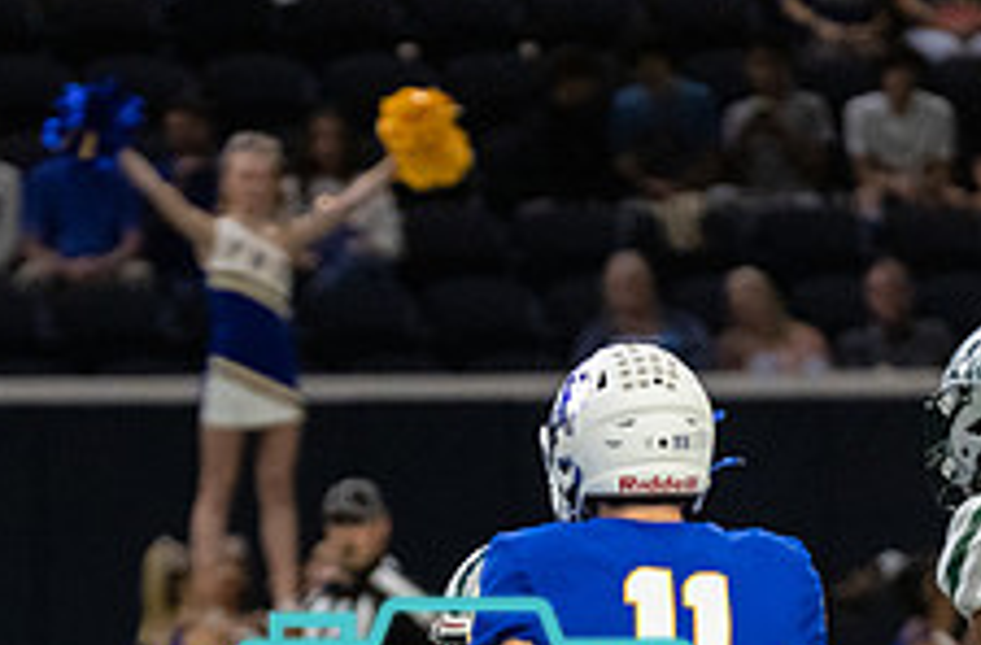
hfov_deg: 3.2
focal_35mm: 638
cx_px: 108
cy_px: 968
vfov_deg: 2.1
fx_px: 17313
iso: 4000
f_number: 2.8
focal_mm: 200
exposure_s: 1/1250
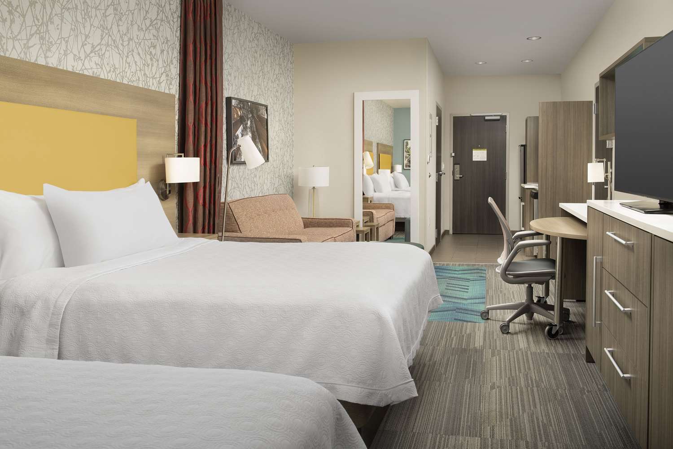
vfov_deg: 42.3
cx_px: 336
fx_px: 579
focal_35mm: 31
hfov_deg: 60.3
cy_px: 224
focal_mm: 31
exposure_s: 1/250
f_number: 11
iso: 400
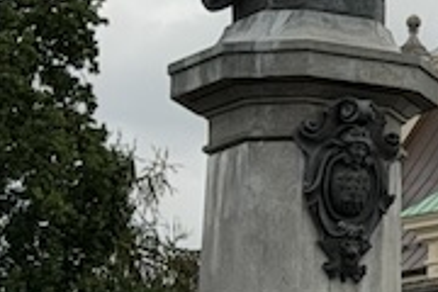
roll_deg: +0.3
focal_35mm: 332
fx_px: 4039
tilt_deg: +11.0
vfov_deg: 4.1
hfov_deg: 6.0
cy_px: 175
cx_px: 1041
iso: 64
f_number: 1.78
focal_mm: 6.76
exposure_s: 1/6536
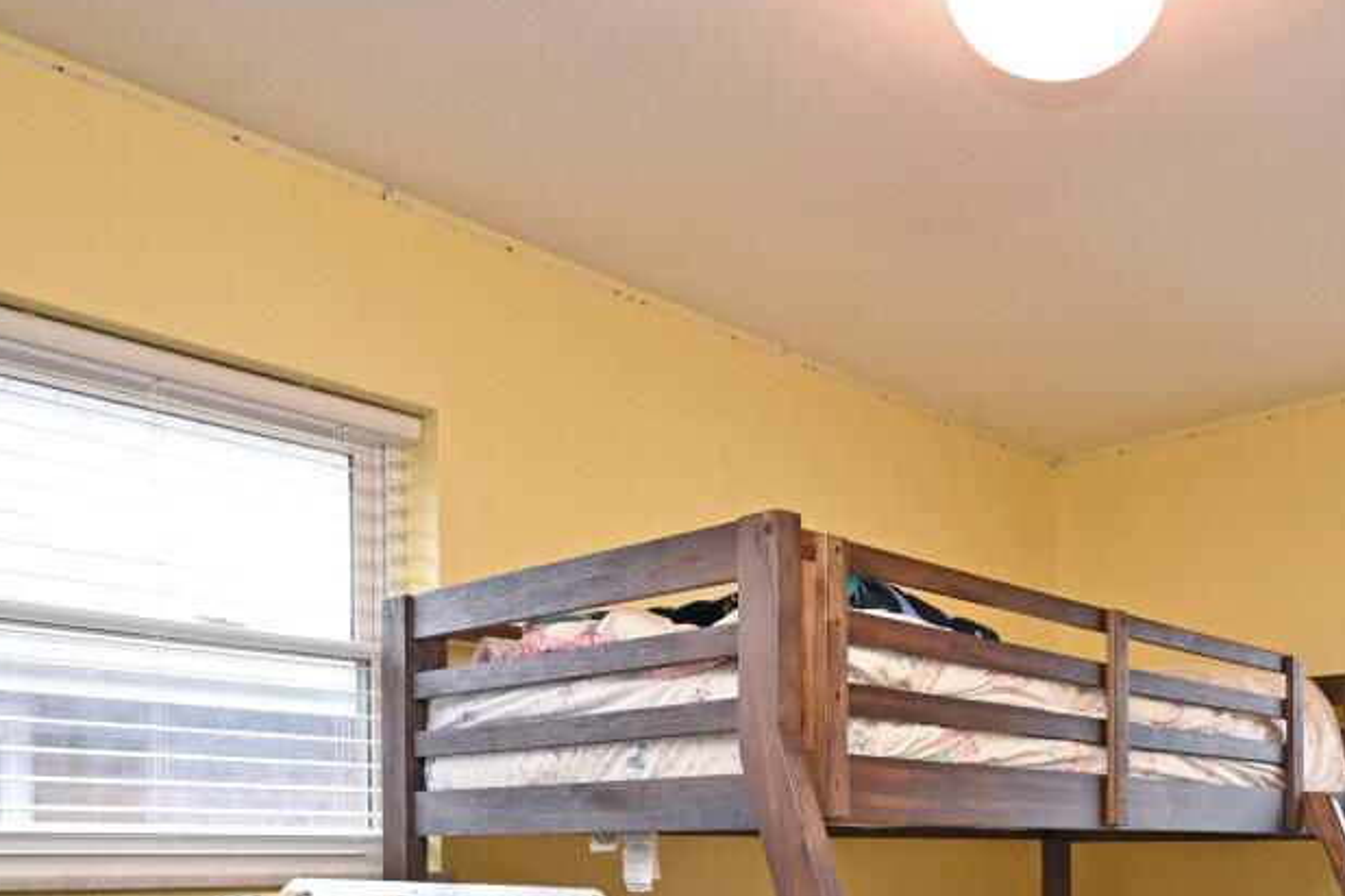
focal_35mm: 34
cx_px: 1040
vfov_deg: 35.3
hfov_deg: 52.8
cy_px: 887
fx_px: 1270
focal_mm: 14
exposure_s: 1/60
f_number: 4
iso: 450
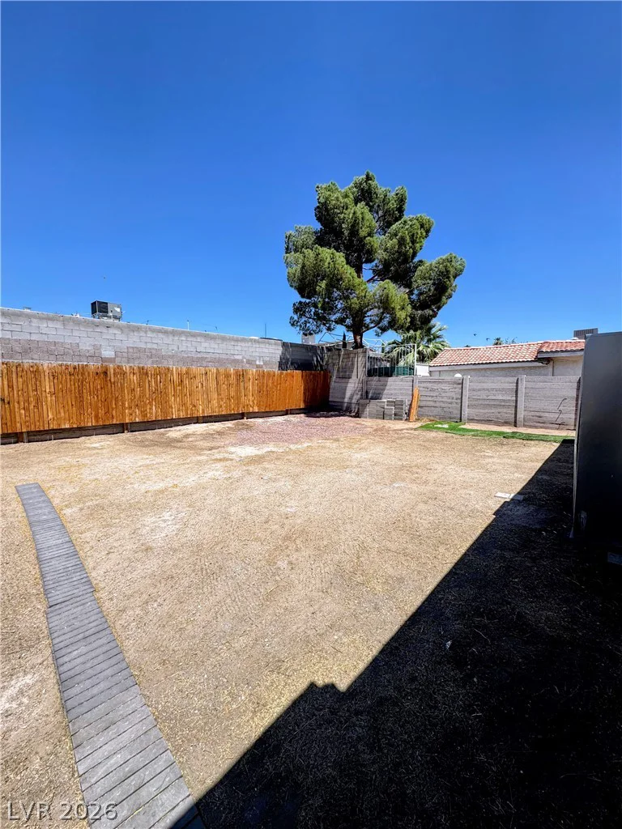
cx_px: 311
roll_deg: +1.5
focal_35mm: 14
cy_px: 414
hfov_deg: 85.7
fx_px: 335
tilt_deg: -5.9
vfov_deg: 102.1
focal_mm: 2.22
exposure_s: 1/3390
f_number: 2.2
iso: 50
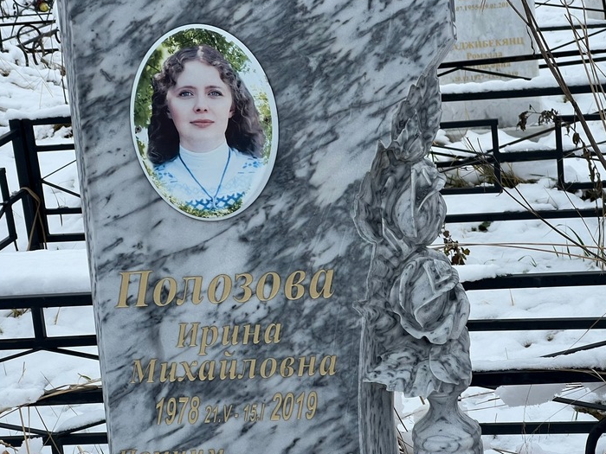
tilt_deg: -12.0
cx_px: 307
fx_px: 1541
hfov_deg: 22.3
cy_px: 214
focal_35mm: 88
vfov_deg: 16.8
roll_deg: +5.4
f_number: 2.8
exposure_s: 1/99
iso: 40
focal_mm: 9
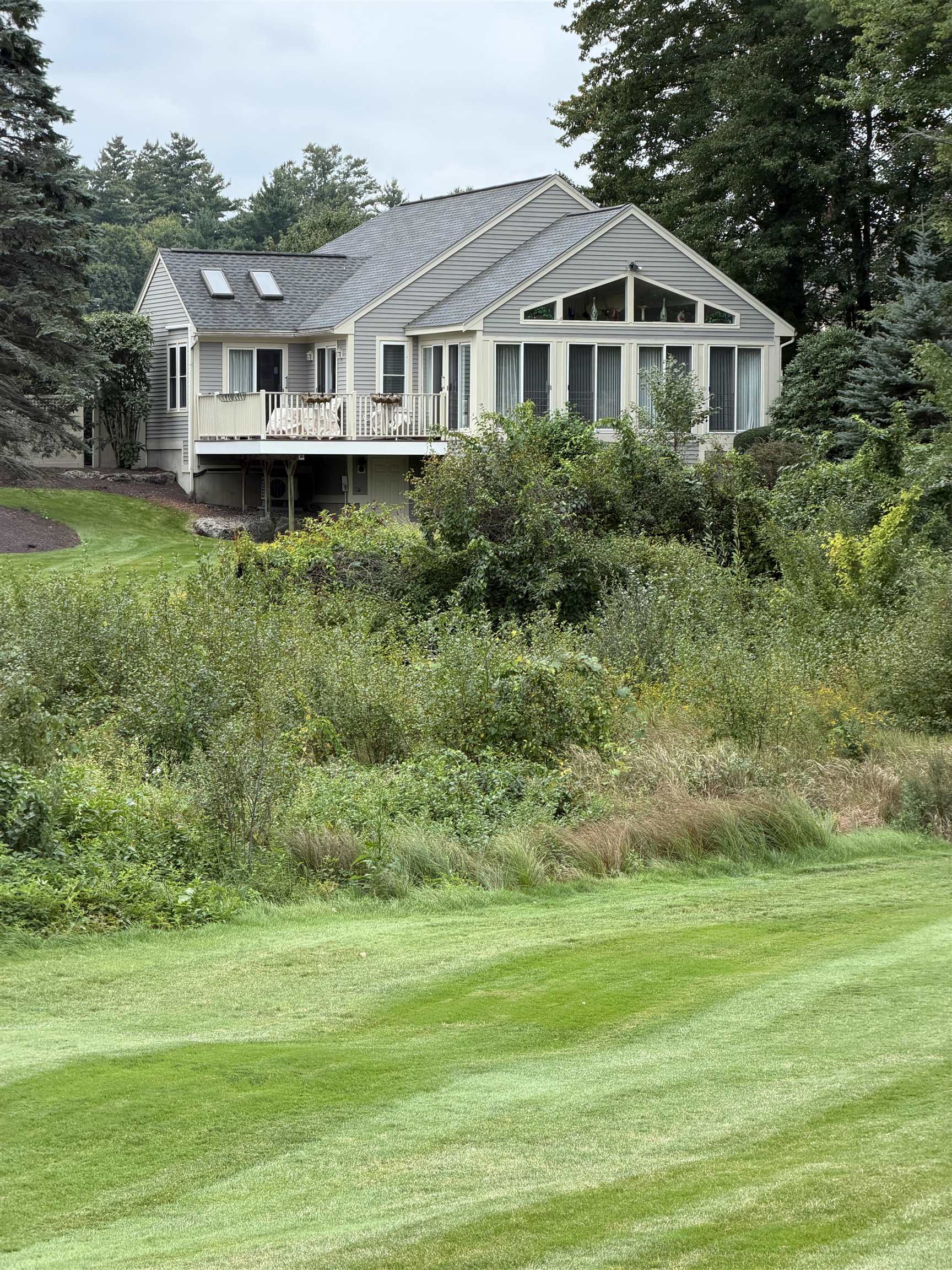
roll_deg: +0.0
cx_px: 476
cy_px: 635
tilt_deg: -3.4
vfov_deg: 19.6
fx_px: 3667
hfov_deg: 14.8
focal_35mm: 100
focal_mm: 16.89
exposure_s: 1/200
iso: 50
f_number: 2.8
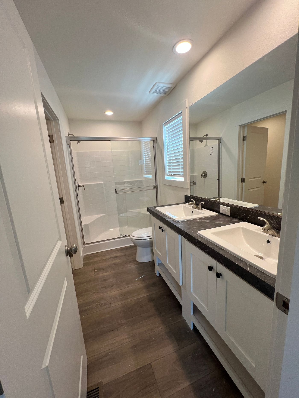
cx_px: 150
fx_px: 150
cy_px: 199
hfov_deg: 89.9
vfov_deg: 106.2
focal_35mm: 13
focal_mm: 1.57
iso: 80
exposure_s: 1/120
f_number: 1.8
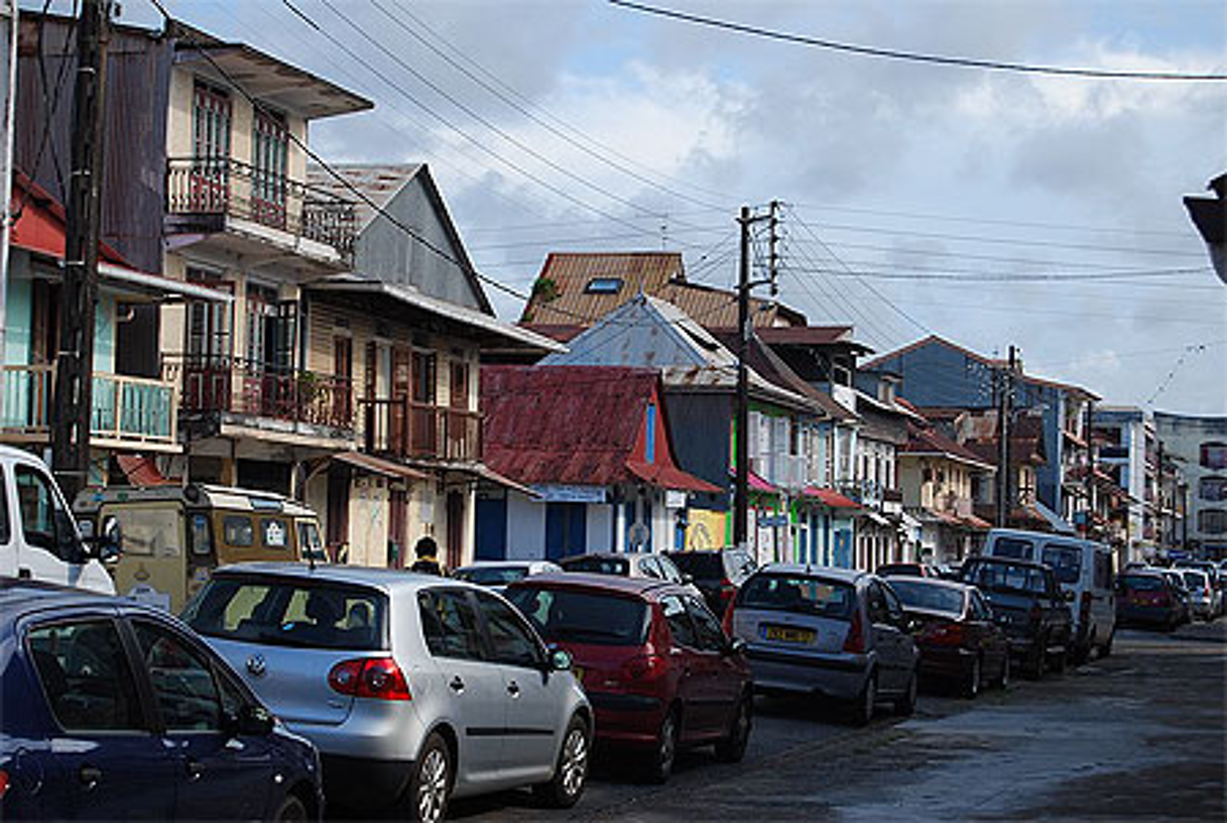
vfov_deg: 16.6
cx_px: 614
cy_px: 412
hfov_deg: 24.6
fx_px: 2817
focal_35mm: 82
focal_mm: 55
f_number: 6.3
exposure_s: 1/160
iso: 100
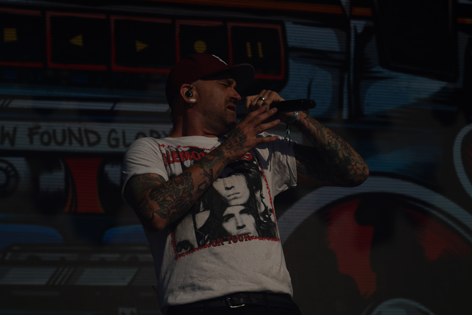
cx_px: 248
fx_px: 1455
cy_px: 163
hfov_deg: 18.4
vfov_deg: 12.3
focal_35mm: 111
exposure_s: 1/2000
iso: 100
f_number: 8
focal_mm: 105
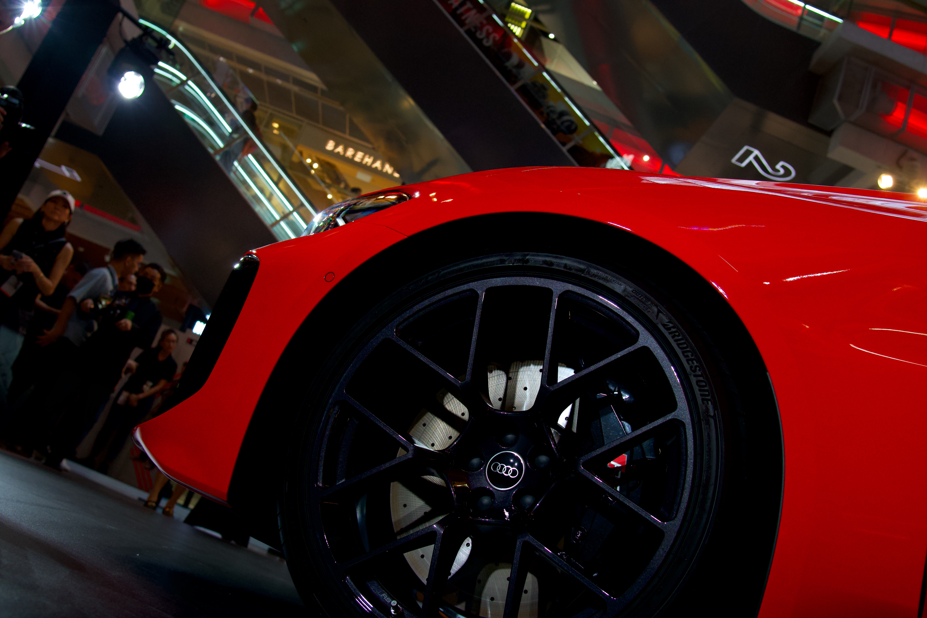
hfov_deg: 53.1
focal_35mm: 36
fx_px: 927
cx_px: 464
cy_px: 309
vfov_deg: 36.9
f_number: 4
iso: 1000
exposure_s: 1/80
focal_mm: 24
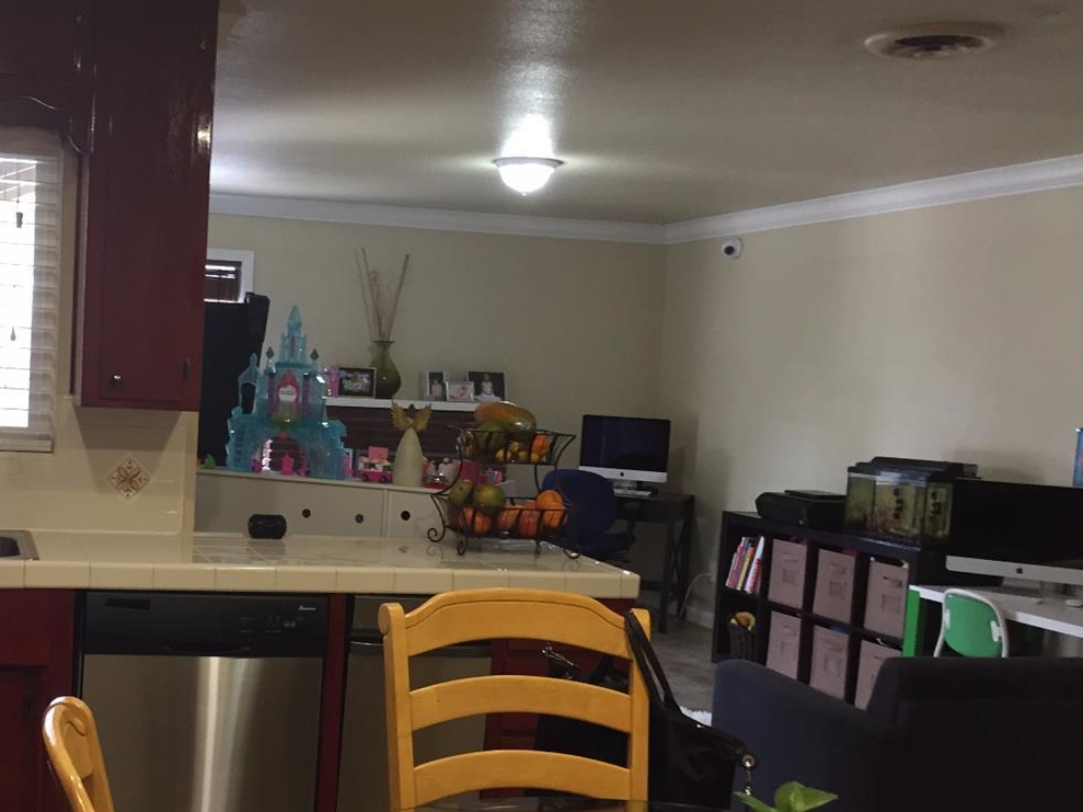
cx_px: 272
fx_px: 1376
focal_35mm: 44
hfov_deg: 41.7
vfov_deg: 32.8
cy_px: 477
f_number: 2.2
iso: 100
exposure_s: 1/30
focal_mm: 4.15
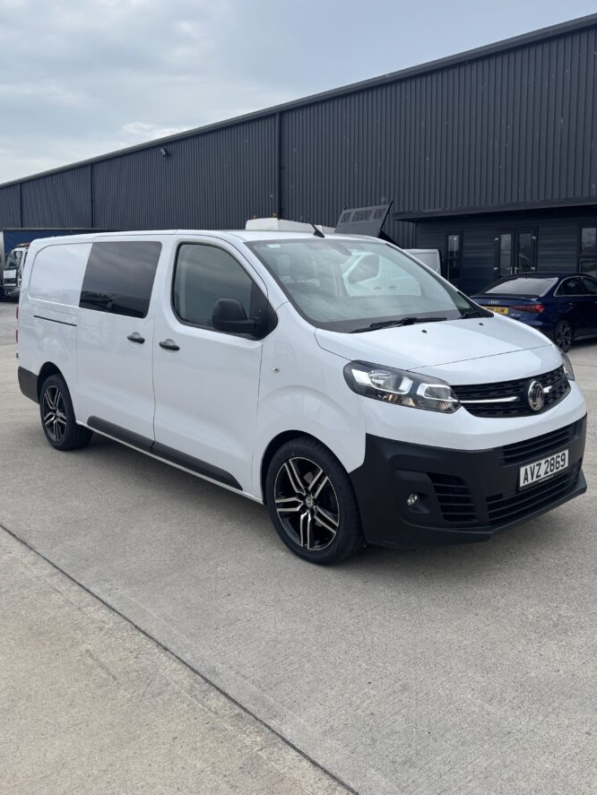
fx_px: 689
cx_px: 293
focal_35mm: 30
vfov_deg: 59.7
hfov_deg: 46.8
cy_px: 337
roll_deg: +0.0
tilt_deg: -3.9
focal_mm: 5.96
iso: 50
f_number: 1.6
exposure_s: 1/2451
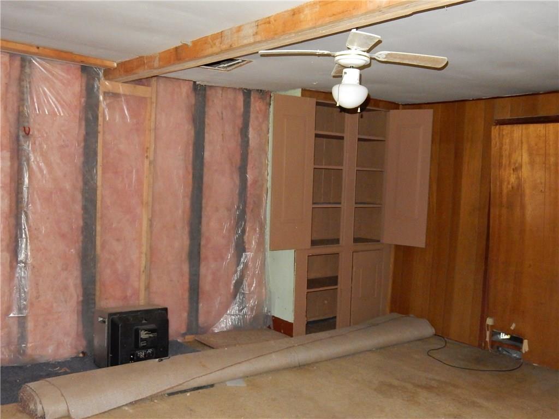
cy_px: 210
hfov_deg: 51.4
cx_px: 280
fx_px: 581
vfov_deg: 39.7
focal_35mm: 36
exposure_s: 1/30
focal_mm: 6.4
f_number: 4
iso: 1000
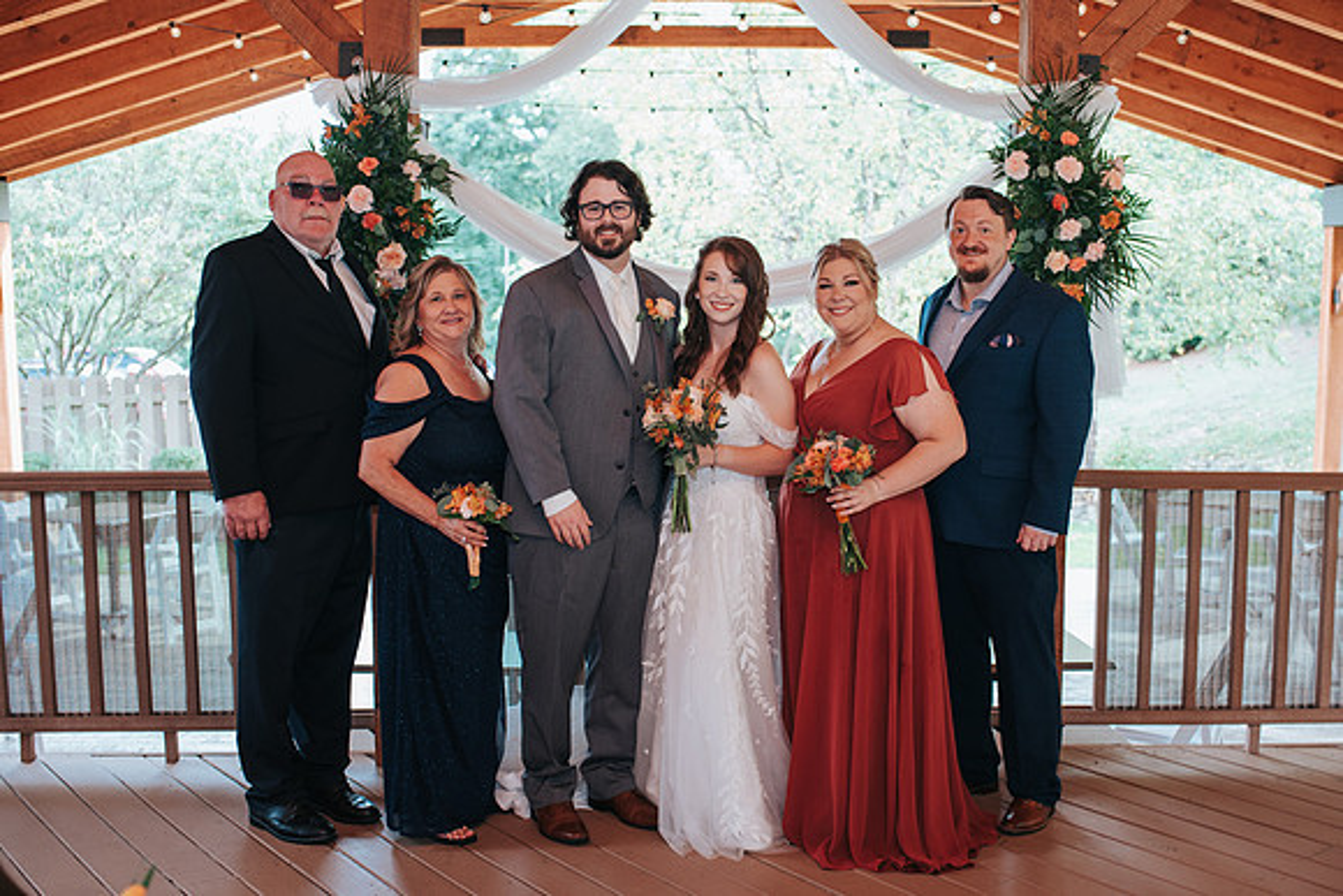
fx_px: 1479
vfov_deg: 33.7
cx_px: 709
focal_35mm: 40
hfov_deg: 48.8
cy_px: 450
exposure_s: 1/200
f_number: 3.2
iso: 450
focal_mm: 35
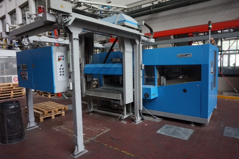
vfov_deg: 53.1
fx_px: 159
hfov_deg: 73.8
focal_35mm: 24
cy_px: 80
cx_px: 120
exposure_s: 1/160
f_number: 3.5
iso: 2000
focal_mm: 16
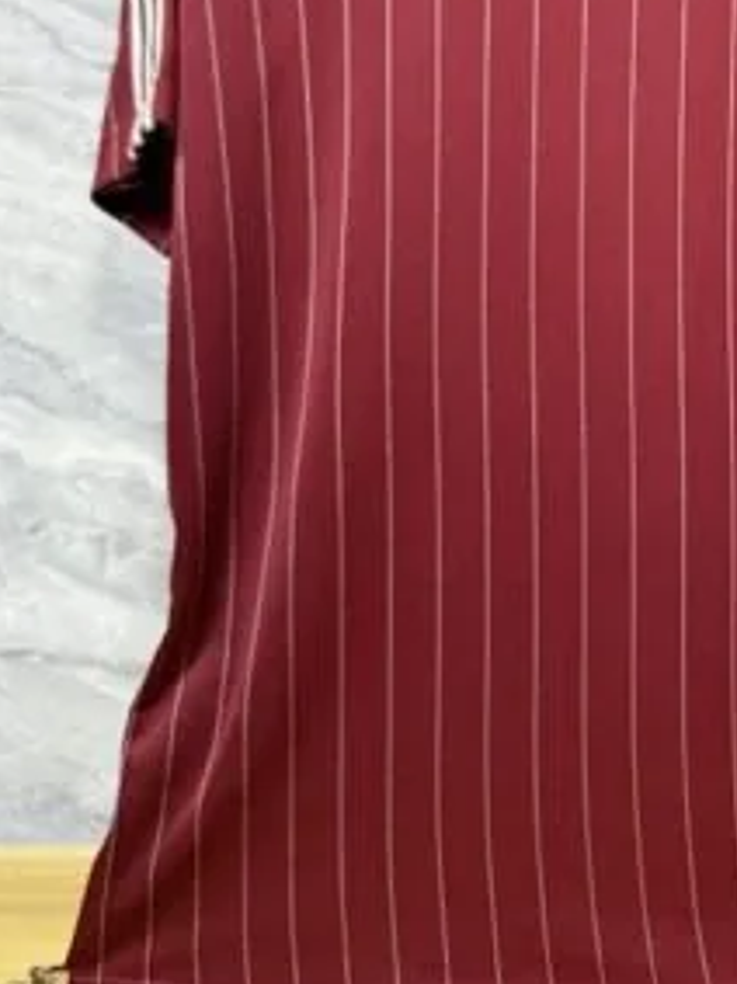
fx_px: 1222
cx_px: 640
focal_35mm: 43
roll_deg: +0.7
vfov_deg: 42.4
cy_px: 231
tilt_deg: -0.8
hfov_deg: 32.2
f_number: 1.78
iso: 640
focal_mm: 6.76
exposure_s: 1/60
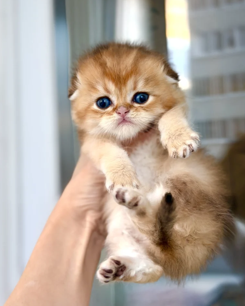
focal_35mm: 51
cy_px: 142
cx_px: 122
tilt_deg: +6.5
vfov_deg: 36.6
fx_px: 462
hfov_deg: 29.7
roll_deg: +2.9
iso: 250
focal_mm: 6.76
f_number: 1.78
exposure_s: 1/100
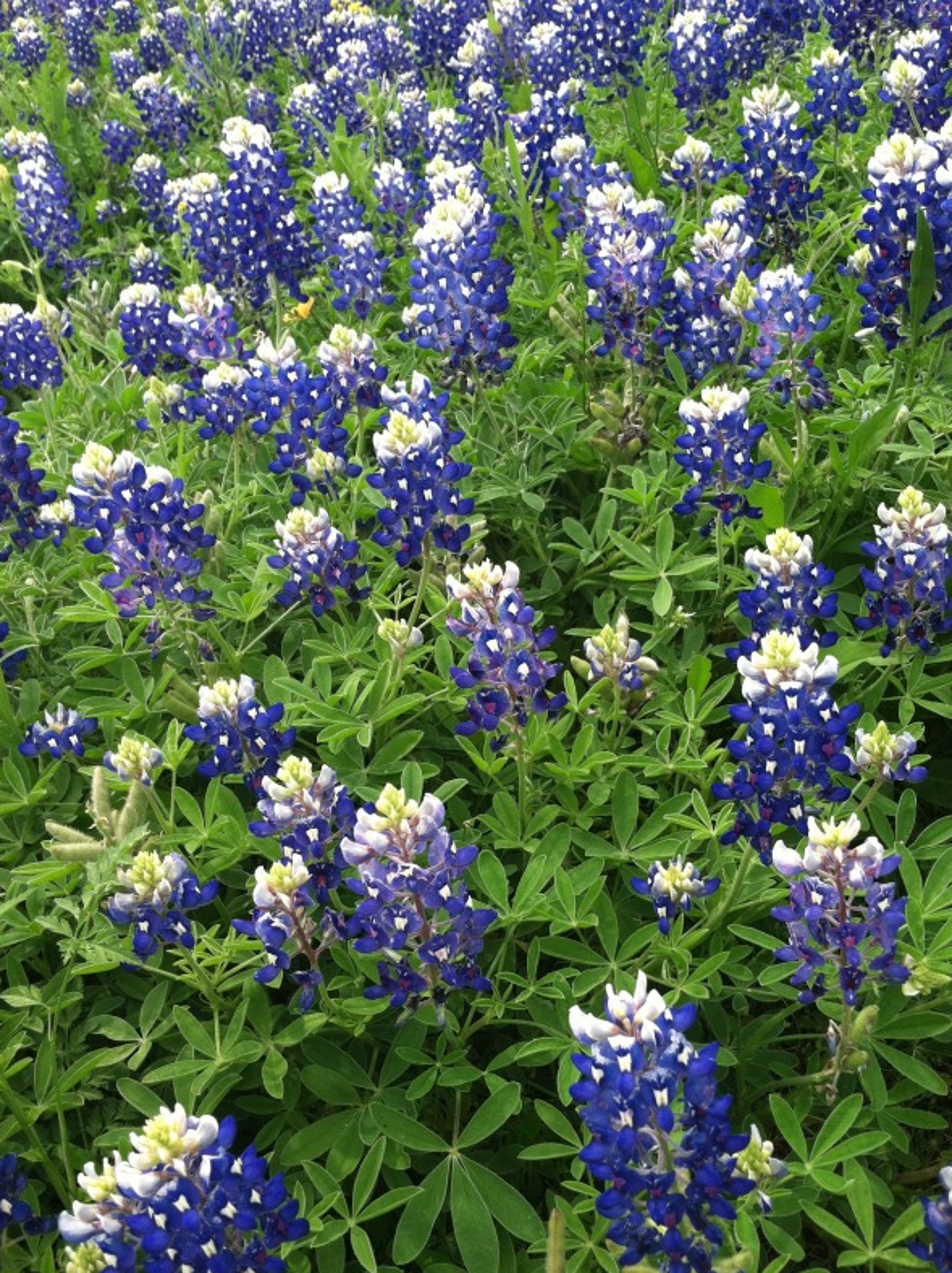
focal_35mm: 38
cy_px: 664
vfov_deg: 49.0
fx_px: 1396
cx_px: 464
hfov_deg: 37.6
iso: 80
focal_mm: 3.85
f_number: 2.8
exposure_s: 1/536
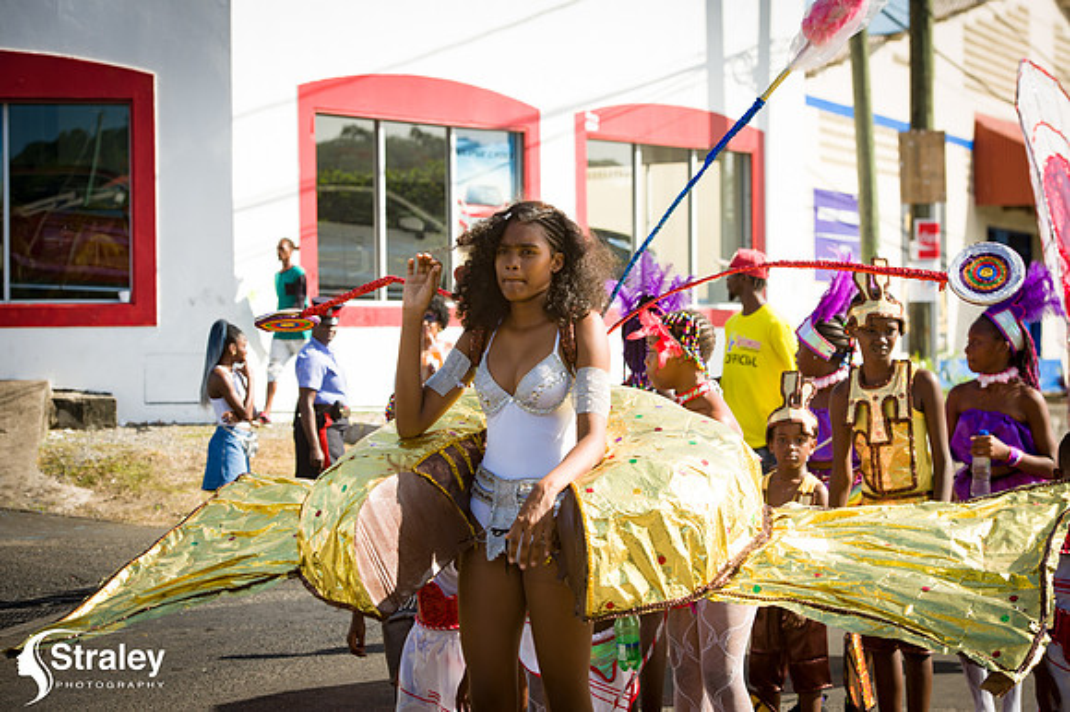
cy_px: 356
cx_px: 535
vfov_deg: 14.4
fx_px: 2822
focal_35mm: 95
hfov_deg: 21.5
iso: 100
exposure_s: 1/200
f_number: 7.1
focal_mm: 95
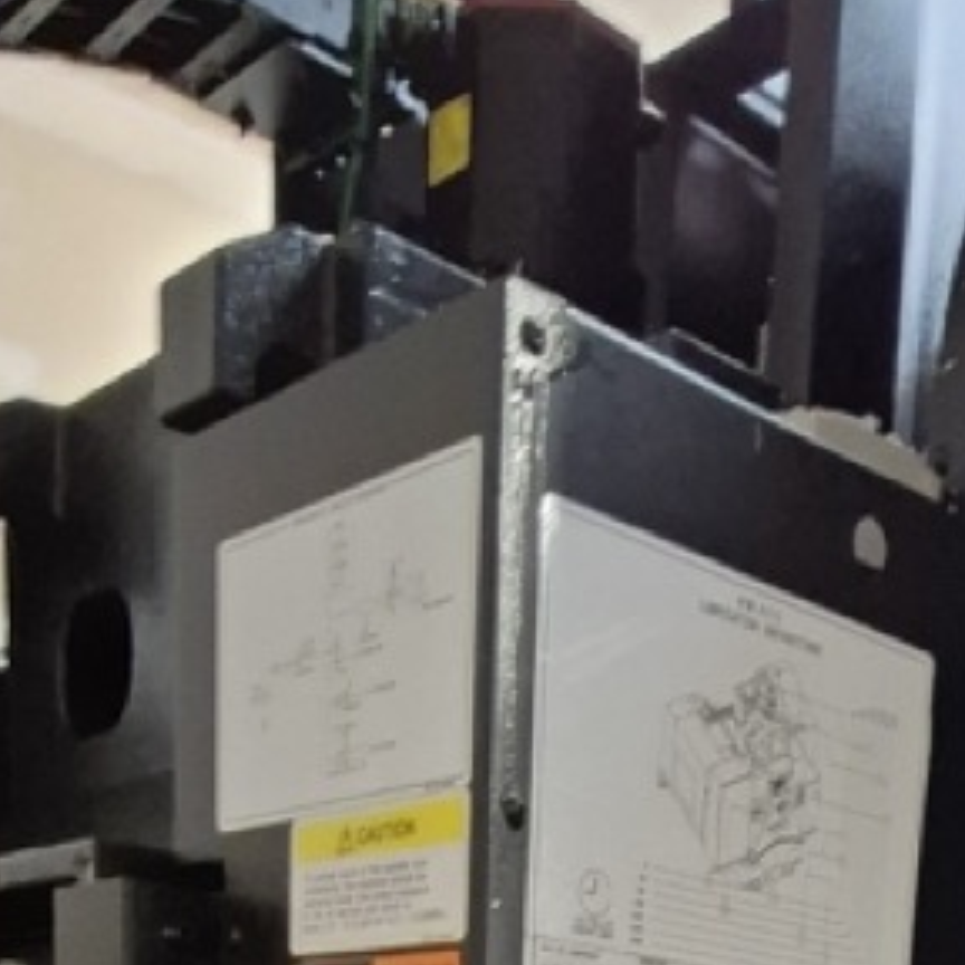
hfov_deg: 33.2
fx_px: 1609
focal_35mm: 51
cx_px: 610
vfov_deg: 23.5
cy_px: 1582
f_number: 2.2
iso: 1600
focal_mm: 1.74
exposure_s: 1/40
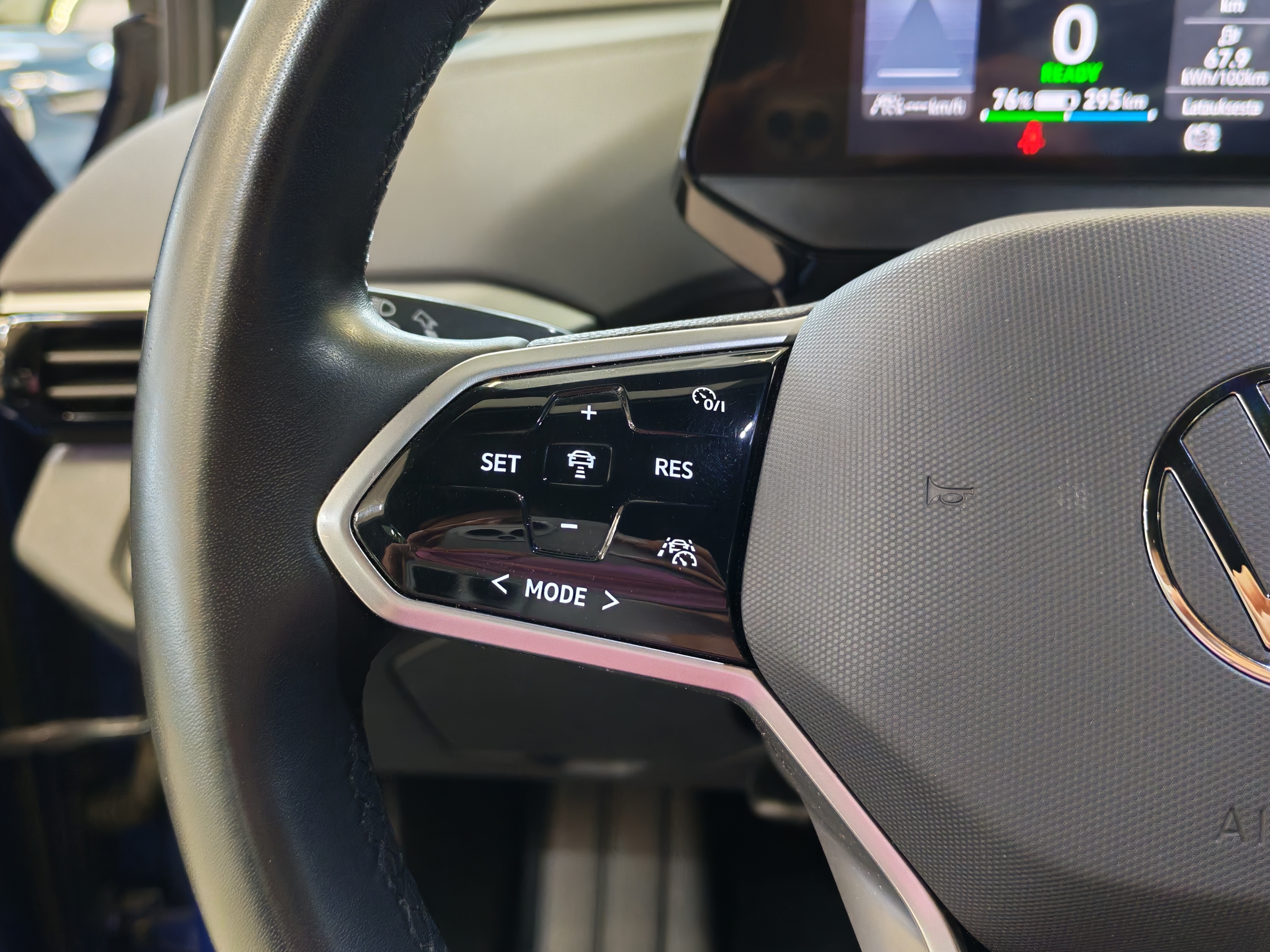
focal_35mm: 33
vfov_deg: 42.9
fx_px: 1211
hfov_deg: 55.4
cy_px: 476
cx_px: 635
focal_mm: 6.12
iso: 1000
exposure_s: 1/100
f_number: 1.9
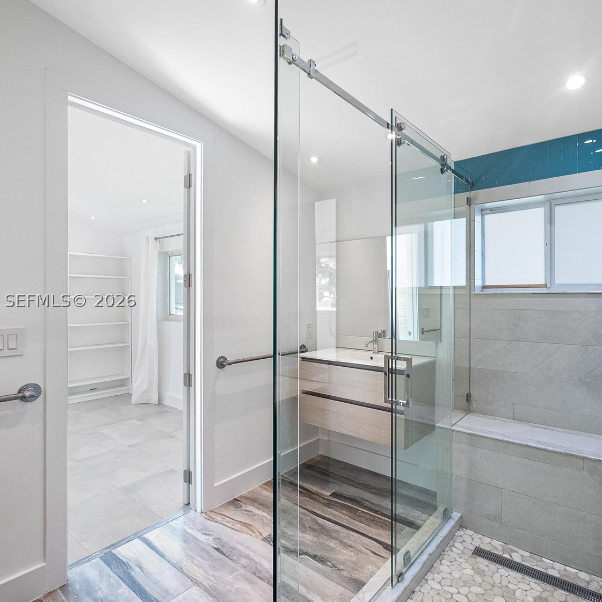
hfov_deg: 80.2
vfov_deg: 80.7
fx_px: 354
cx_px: 346
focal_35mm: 18
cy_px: 299
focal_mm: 7
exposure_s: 1/100
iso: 800
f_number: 4
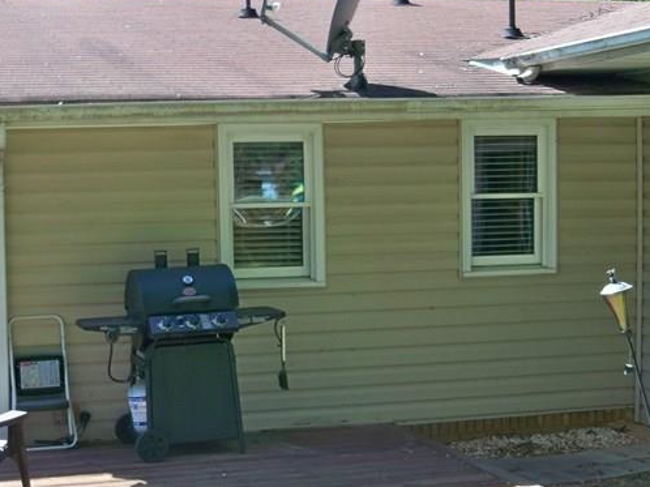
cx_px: 81
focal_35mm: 72
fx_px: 1351
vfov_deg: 20.3
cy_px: 366
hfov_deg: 26.3
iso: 80
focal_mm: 6.2
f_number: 3.5
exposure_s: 1/160
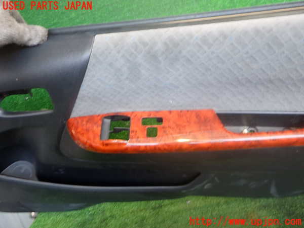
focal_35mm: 30
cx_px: 152
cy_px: 114
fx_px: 263
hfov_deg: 60.0
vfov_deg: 46.8
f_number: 2.3
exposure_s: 1/40
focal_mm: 5.4
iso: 200
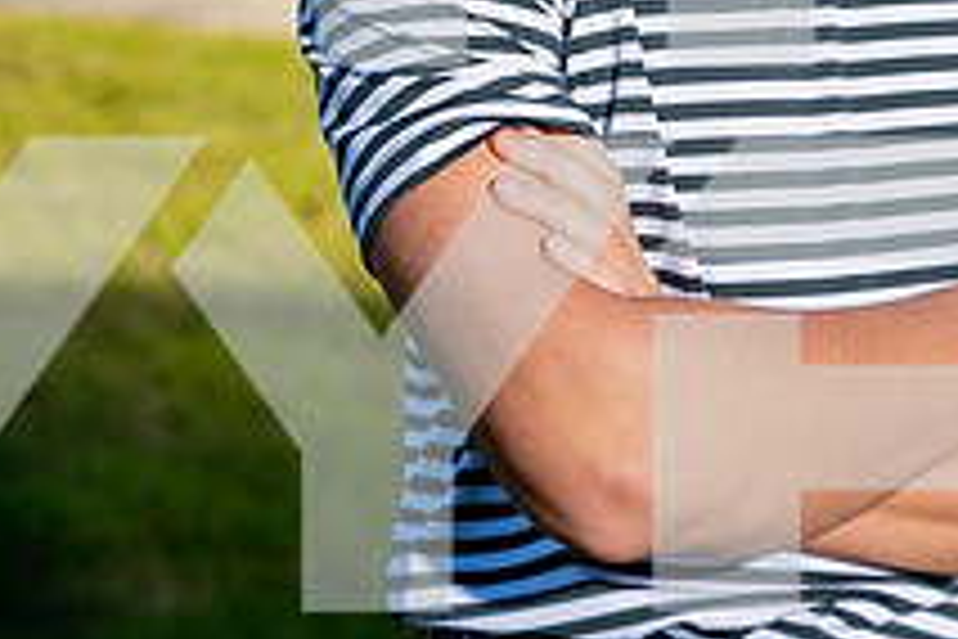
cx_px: 580
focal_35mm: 166
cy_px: -169
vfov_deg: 8.2
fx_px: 4417
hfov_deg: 12.4
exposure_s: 1/1000
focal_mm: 61
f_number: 4
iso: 100
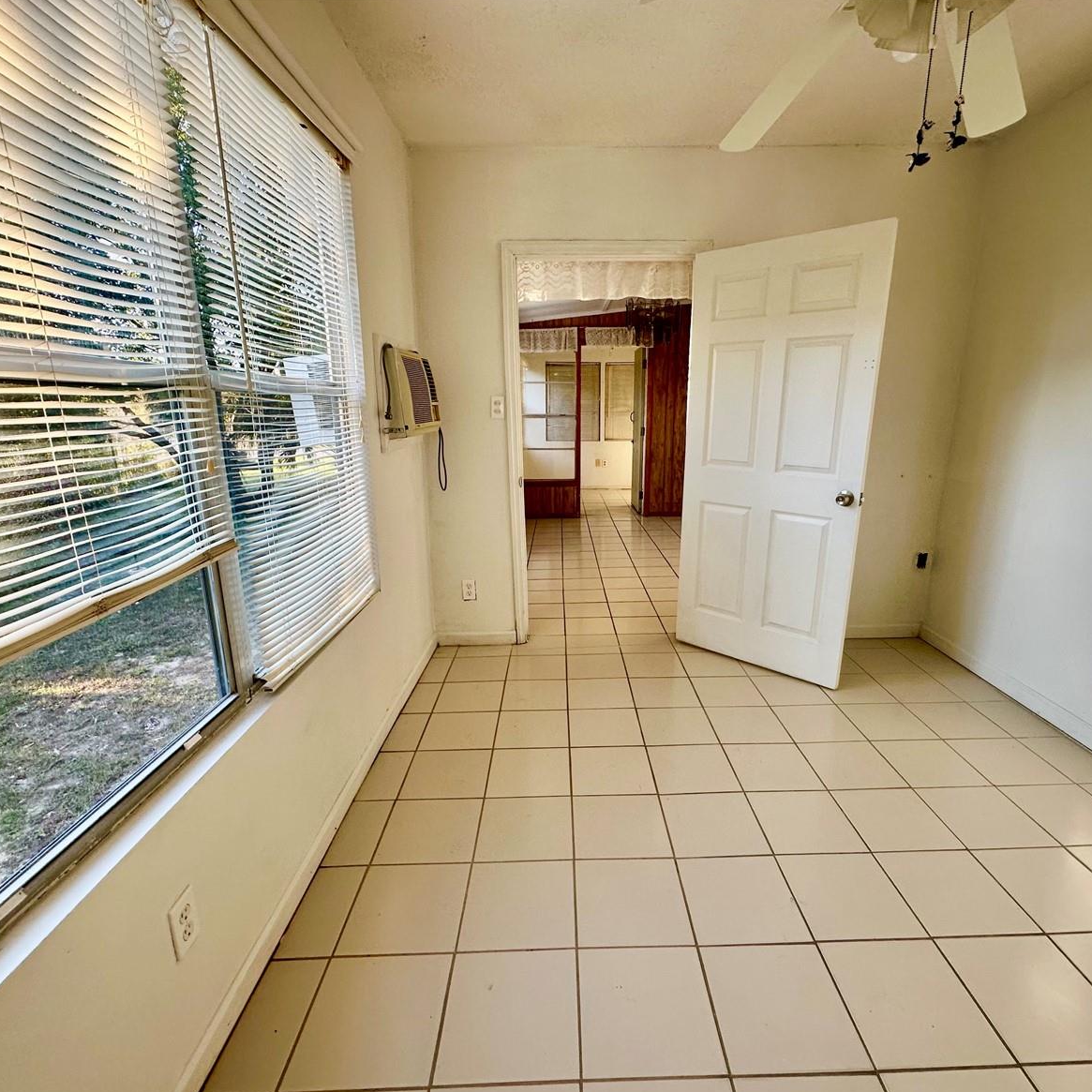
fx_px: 607
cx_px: 580
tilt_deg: -11.9
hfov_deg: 83.9
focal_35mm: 17
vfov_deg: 84.0
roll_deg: +0.2
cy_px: 558
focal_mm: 2.22
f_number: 2.2
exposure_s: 1/99
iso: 100
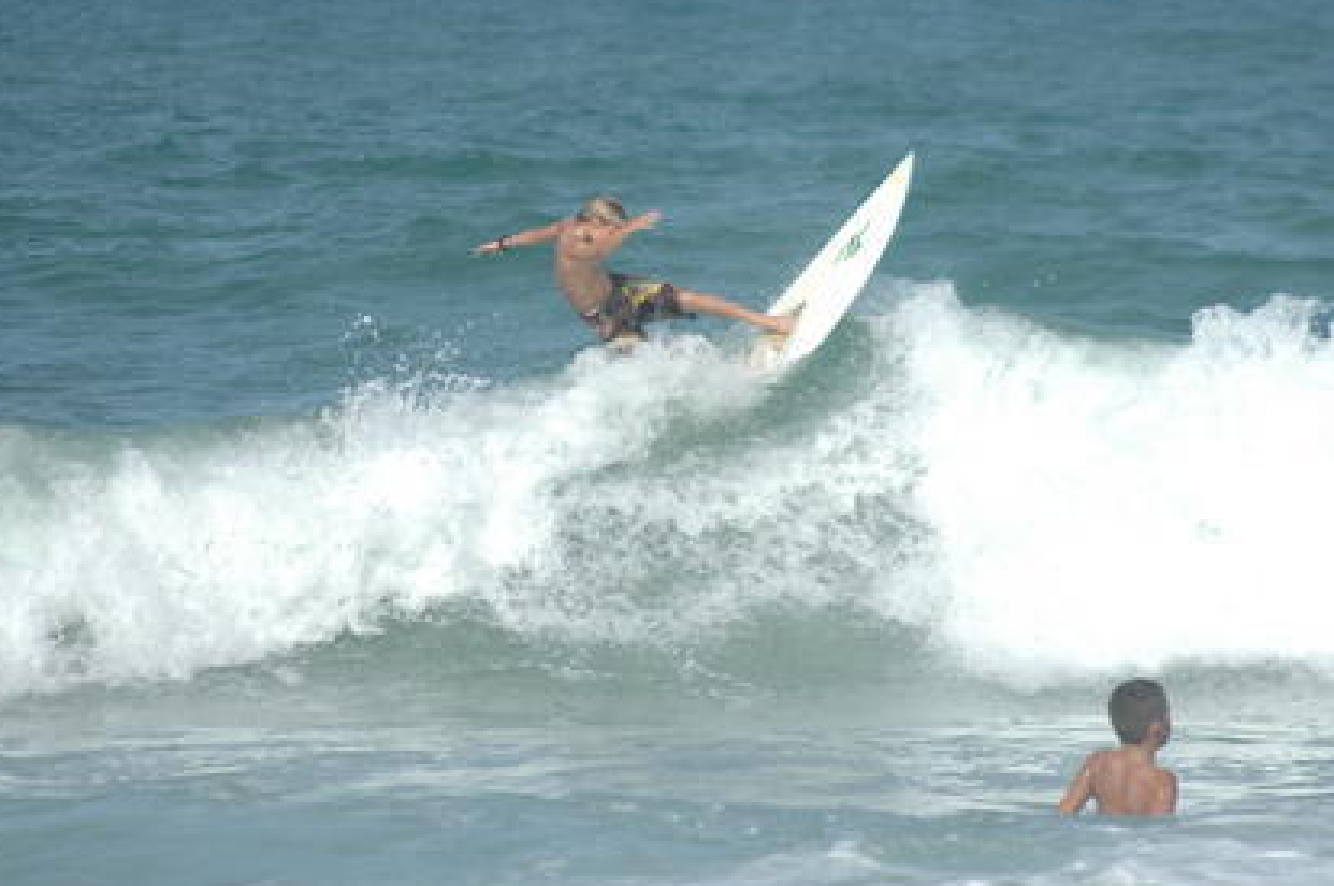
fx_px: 13990
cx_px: 785
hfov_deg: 5.5
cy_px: 333
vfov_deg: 3.6
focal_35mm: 378
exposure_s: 1/2000
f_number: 5.3
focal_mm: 190
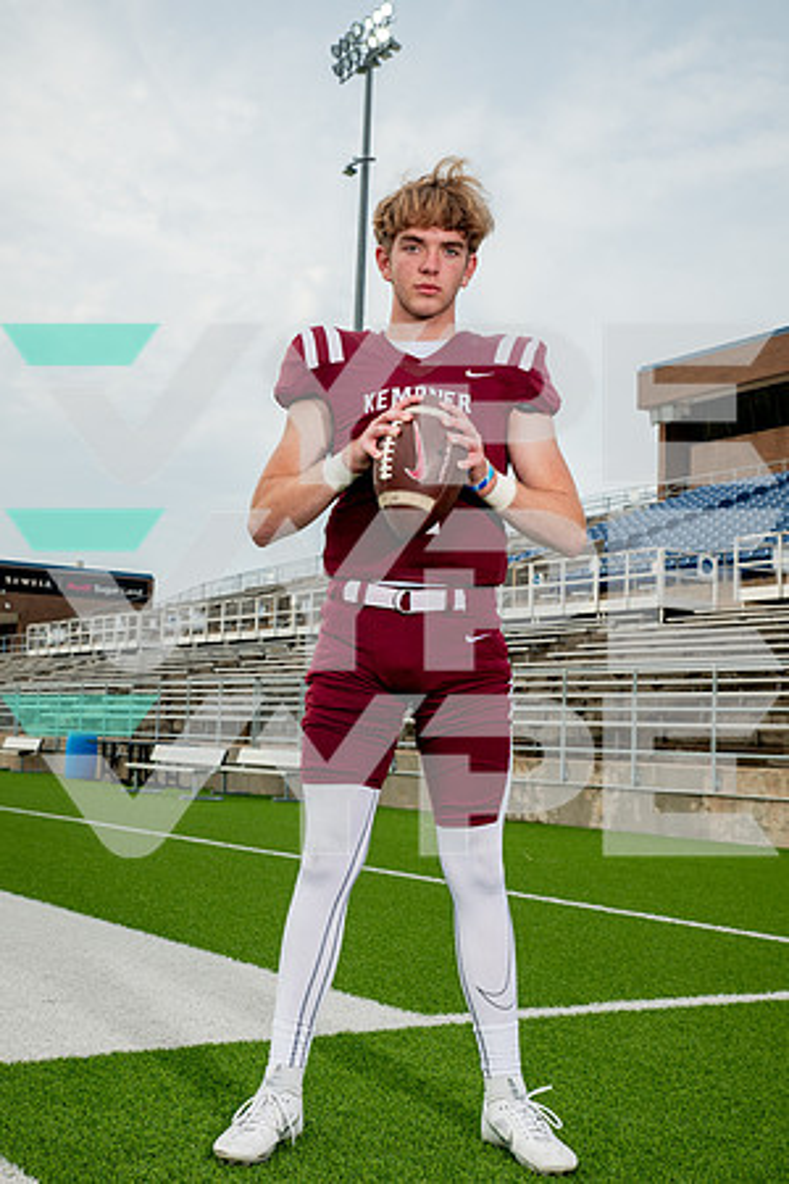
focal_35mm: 46
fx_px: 1512
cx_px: 394
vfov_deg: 42.7
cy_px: 592
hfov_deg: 29.2
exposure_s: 1/320
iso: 125
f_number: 7.1
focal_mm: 46
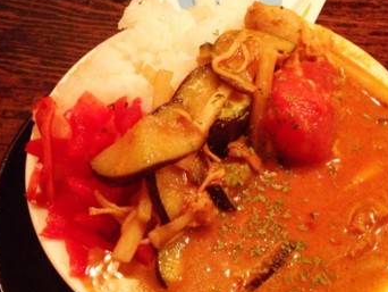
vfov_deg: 31.4
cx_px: 220
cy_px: 180
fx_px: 516
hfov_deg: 41.1
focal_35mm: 46
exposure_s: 1/15
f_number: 2.4
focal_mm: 4.28
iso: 800
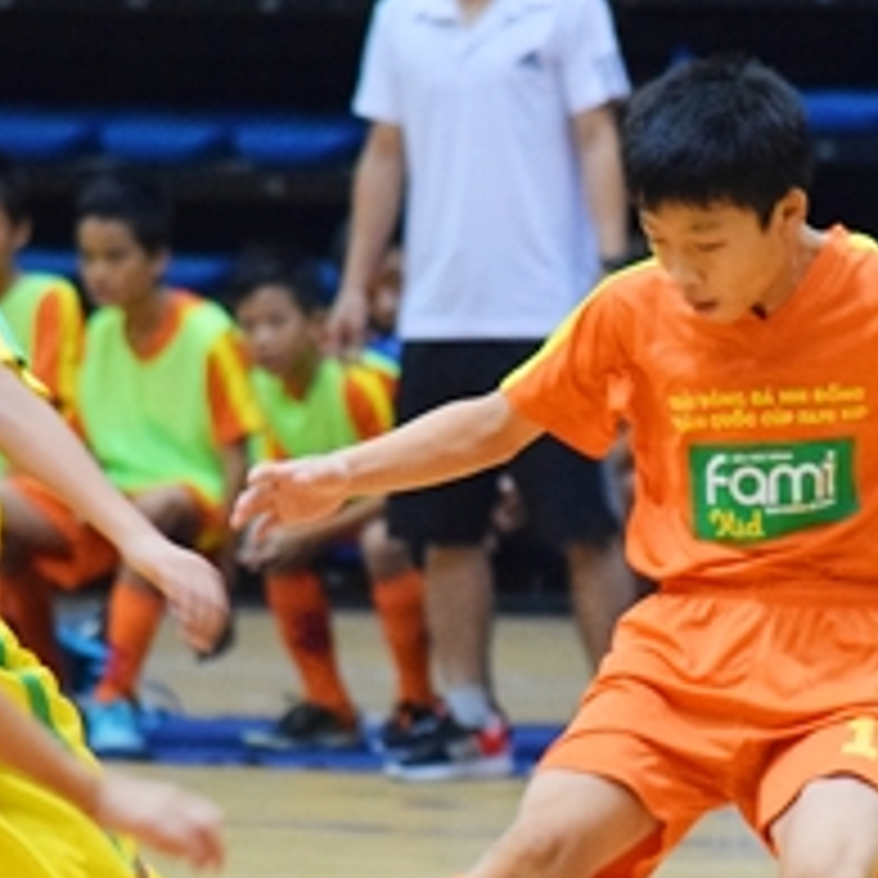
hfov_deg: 2.3
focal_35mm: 774
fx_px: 22222
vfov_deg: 2.3
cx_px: 743
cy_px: 673
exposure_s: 1/125
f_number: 5
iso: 3200
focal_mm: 185
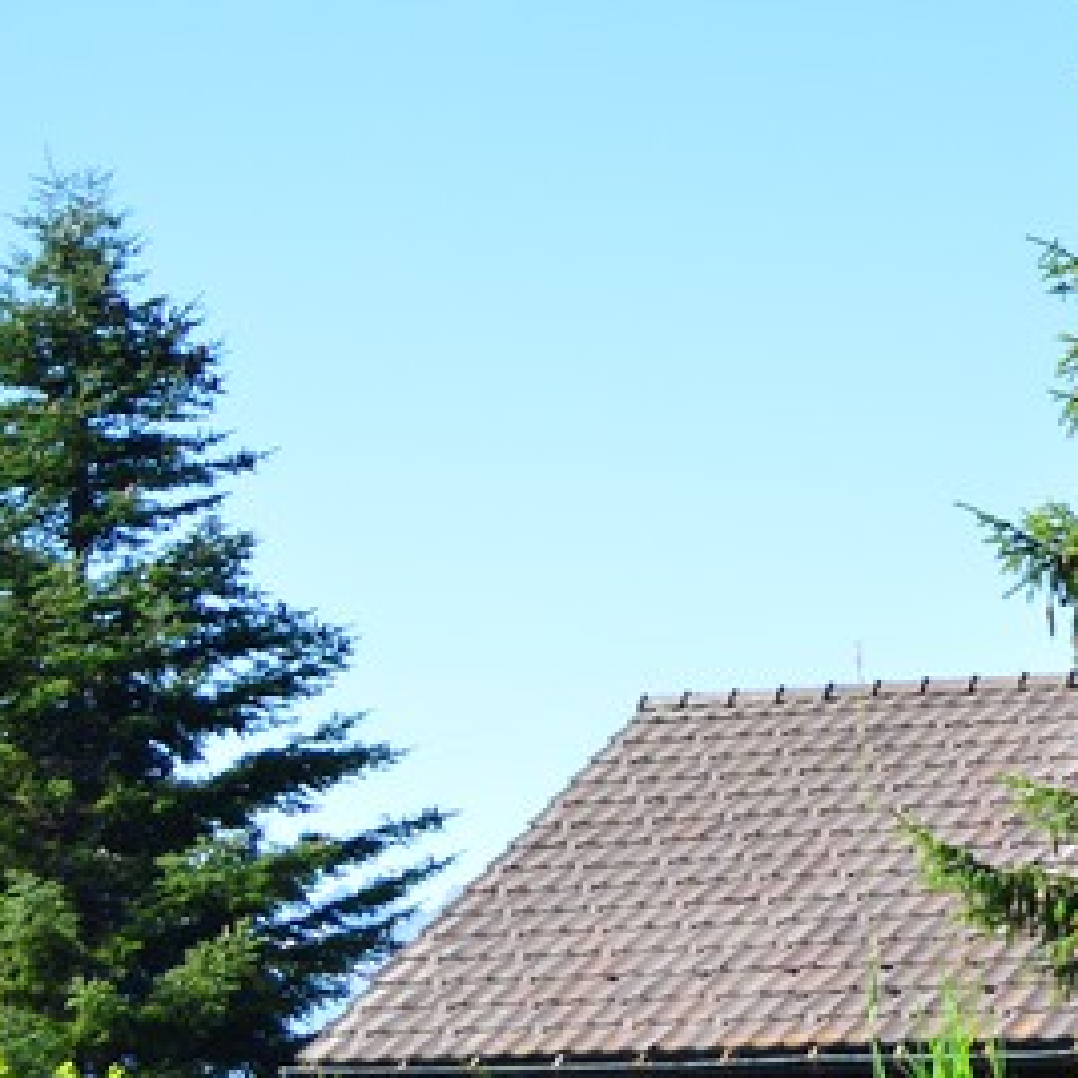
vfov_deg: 11.9
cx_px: 1380
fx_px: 5144
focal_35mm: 146
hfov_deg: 11.7
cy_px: 203
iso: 400
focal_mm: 30
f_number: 4.5
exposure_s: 1/1000
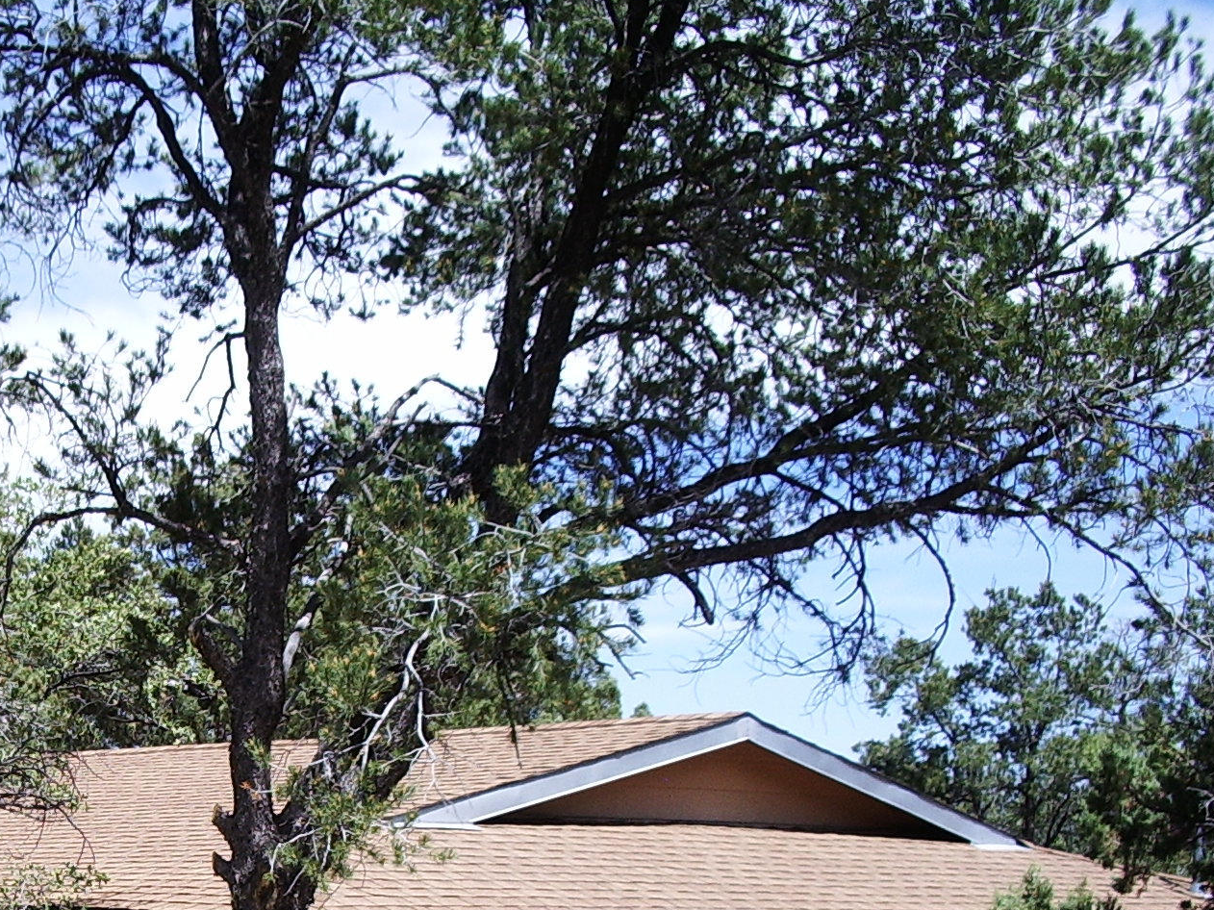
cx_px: 72
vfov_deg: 20.2
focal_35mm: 71
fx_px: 2490
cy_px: 878
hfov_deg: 26.3
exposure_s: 1/320
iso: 50
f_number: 4.3
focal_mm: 5.8
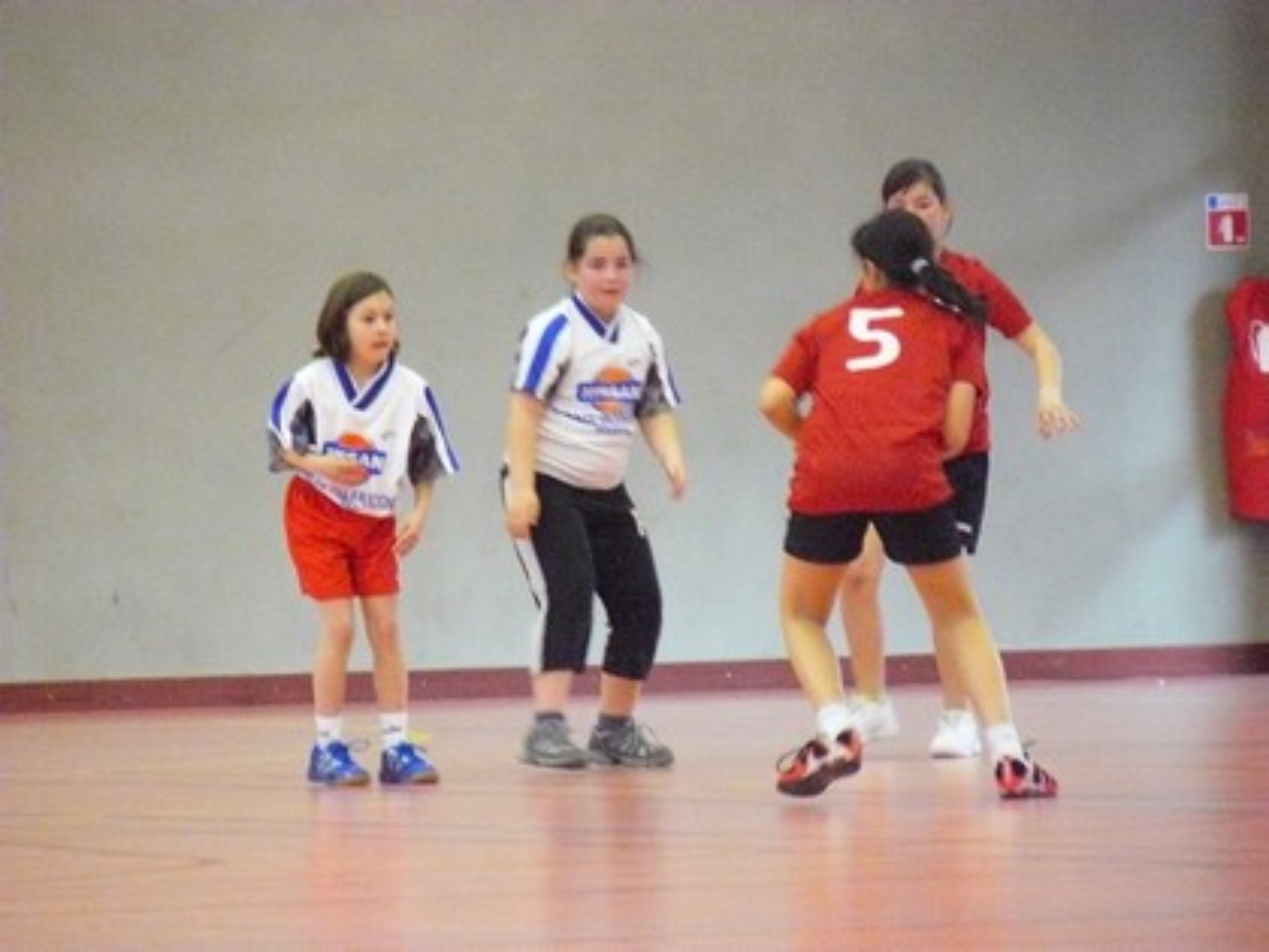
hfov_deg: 4.6
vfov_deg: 3.4
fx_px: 15837
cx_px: 634
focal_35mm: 432
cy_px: 476
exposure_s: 1/125
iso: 1250
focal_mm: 72
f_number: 3.6
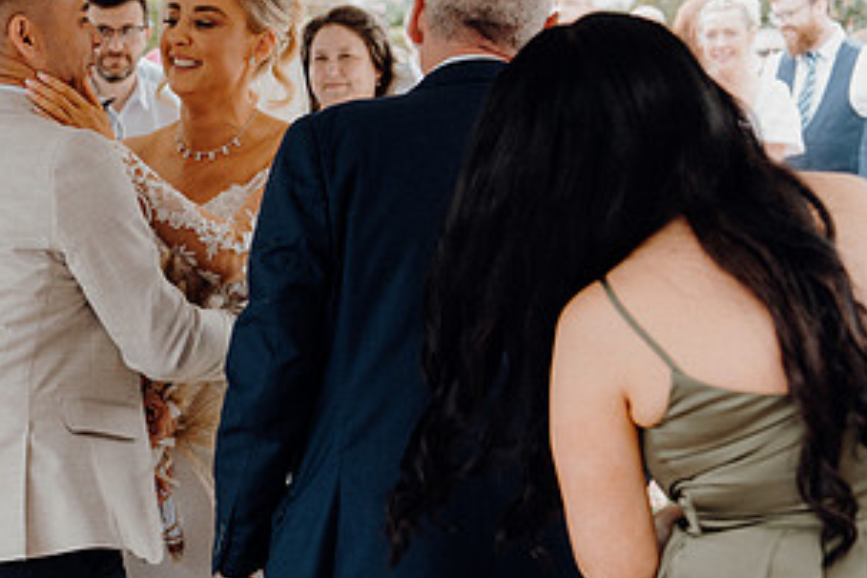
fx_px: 2071
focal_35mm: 86
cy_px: 356
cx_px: 40
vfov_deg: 15.9
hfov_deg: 22.9
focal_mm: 45
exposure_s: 1/200
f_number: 3.5
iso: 200
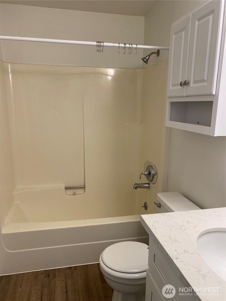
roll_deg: -1.0
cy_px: 150
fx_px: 226
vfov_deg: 67.3
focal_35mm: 26
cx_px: 113
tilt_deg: -11.6
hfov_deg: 53.1
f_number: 1.8
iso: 64
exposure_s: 1/60
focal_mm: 4.25
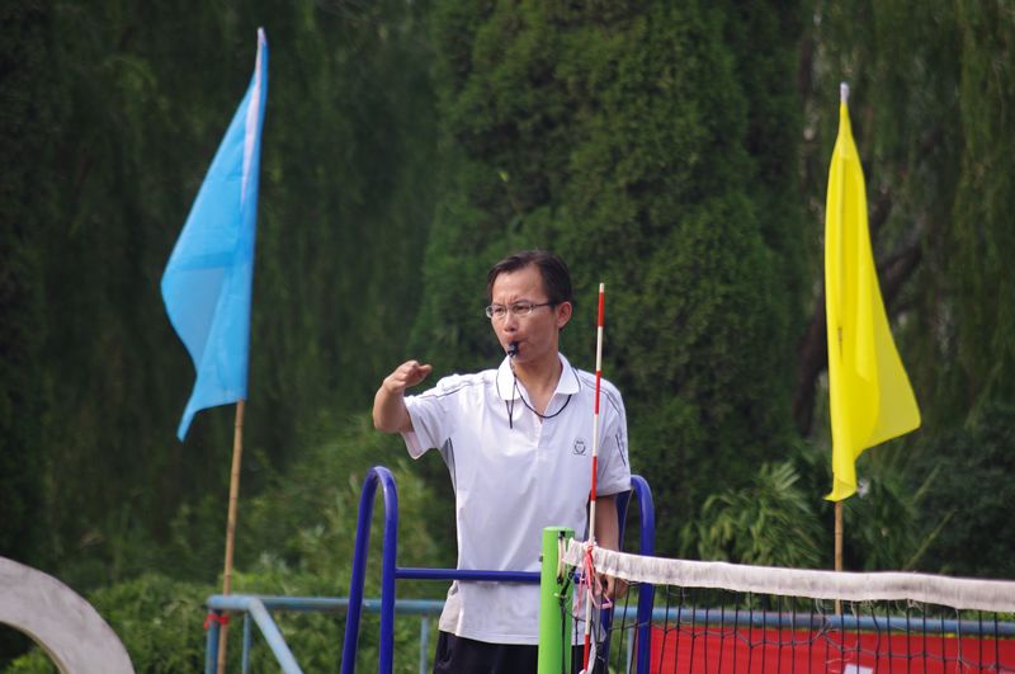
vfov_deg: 4.6
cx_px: 508
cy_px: 337
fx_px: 8446
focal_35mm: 300
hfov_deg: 6.9
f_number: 5.6
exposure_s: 1/400
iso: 200
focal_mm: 200
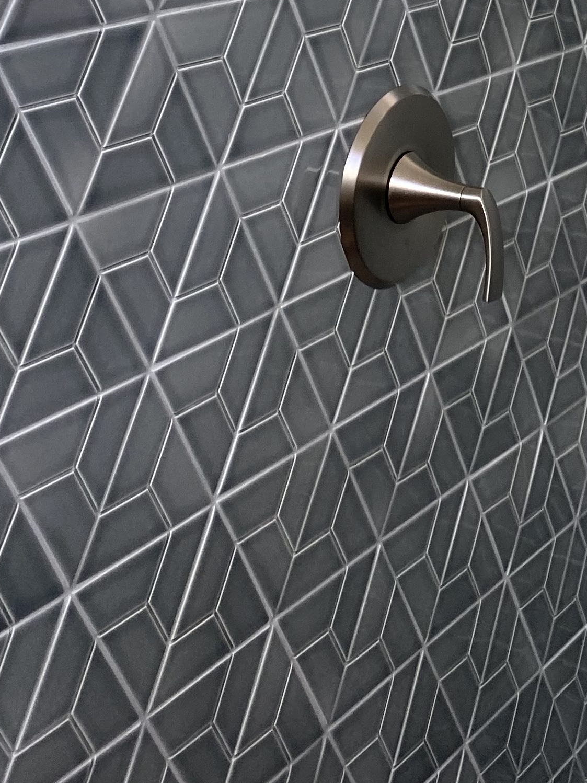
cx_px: 485
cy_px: -248
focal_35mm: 70
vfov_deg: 24.2
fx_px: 1583
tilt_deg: +1.6
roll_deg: -0.5
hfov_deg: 20.7
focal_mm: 4.25
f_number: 1.8
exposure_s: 1/121
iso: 100
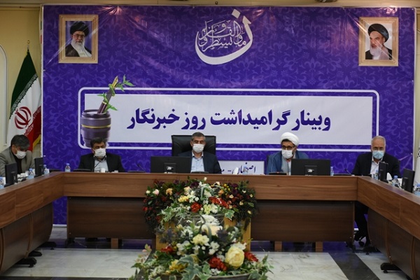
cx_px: 210
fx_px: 875
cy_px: 140
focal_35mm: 75
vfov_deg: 18.2
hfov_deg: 27.0
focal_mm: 50
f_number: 4.8
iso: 800
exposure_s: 1/40
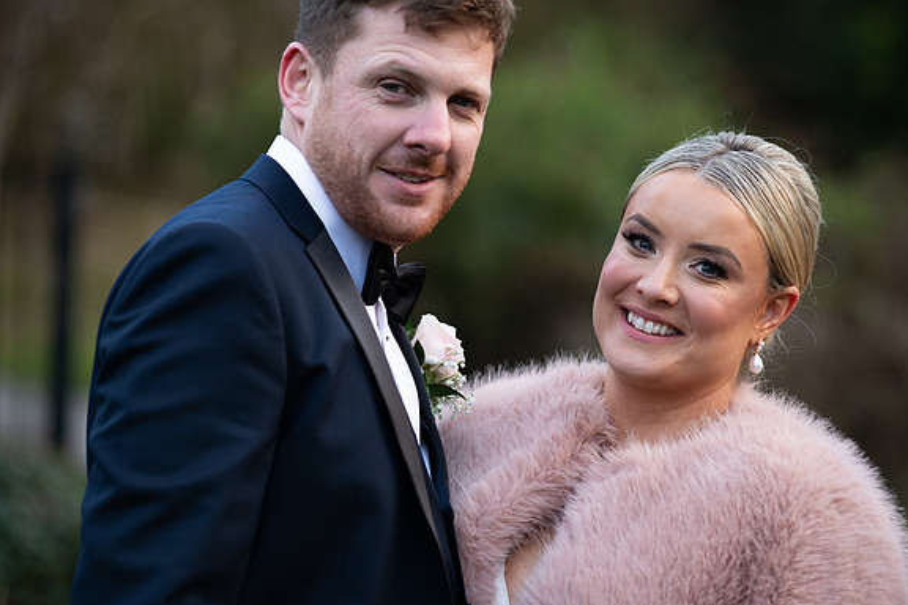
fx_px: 3934
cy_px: 303
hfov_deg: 13.2
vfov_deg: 8.8
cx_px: 454
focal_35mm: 156
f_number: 3.5
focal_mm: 155
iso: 200
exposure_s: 1/160
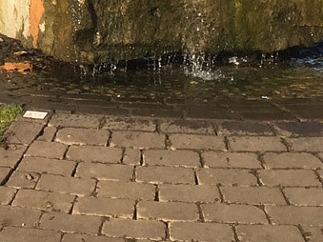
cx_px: -202
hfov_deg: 13.4
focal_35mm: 137
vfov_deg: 10.2
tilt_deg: +0.9
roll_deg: +0.2
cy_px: -189
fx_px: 1278
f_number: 2.2
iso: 32
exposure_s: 1/1276
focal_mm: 4.15
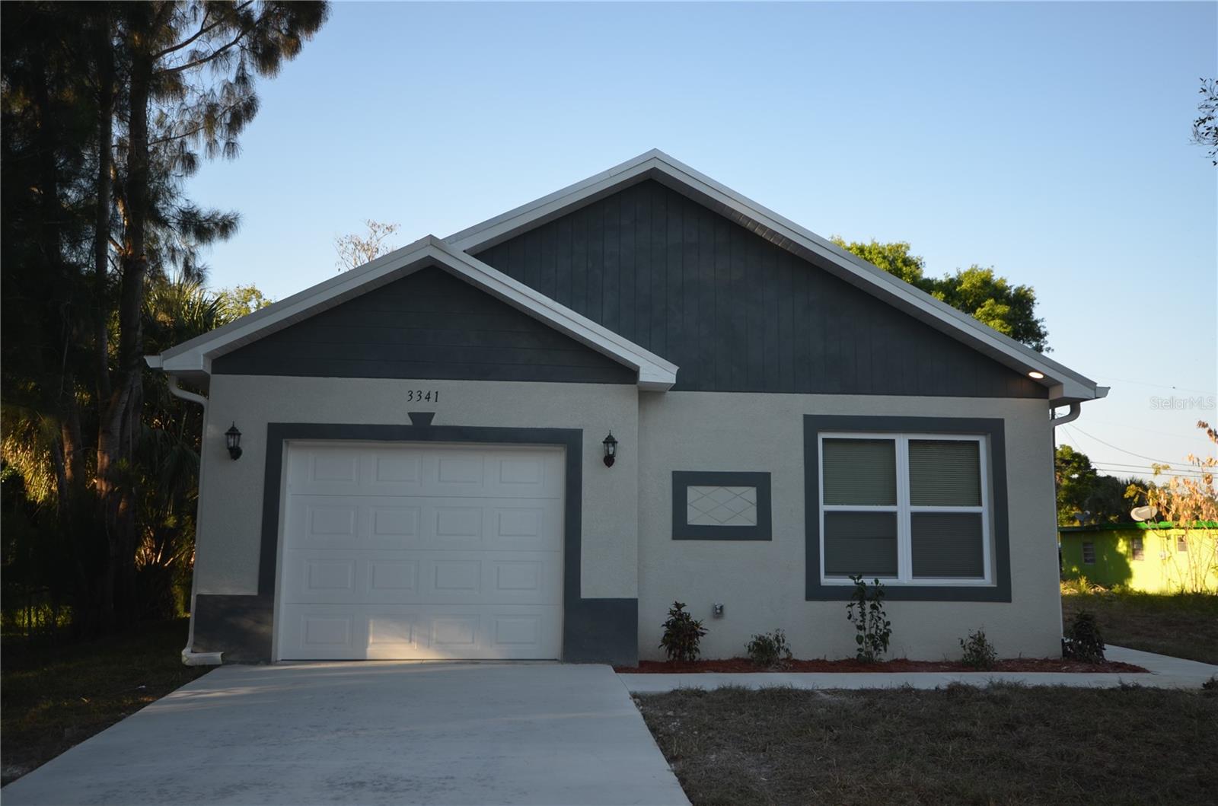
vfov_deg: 43.4
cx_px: 609
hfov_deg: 62.0
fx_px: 1013
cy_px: 403
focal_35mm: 30
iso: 125
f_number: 5.6
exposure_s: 1/125
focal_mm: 20
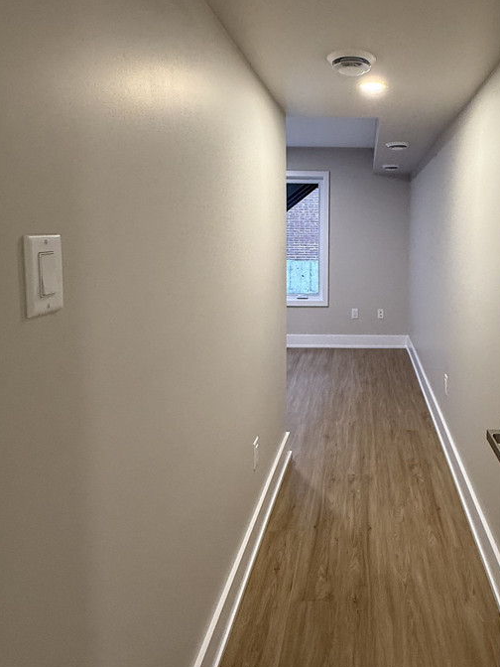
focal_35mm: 24
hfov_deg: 54.3
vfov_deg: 70.7
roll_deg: -0.5
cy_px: 260
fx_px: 462
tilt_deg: -3.1
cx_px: 371
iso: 200
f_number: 2.2
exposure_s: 1/60
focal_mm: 2.22
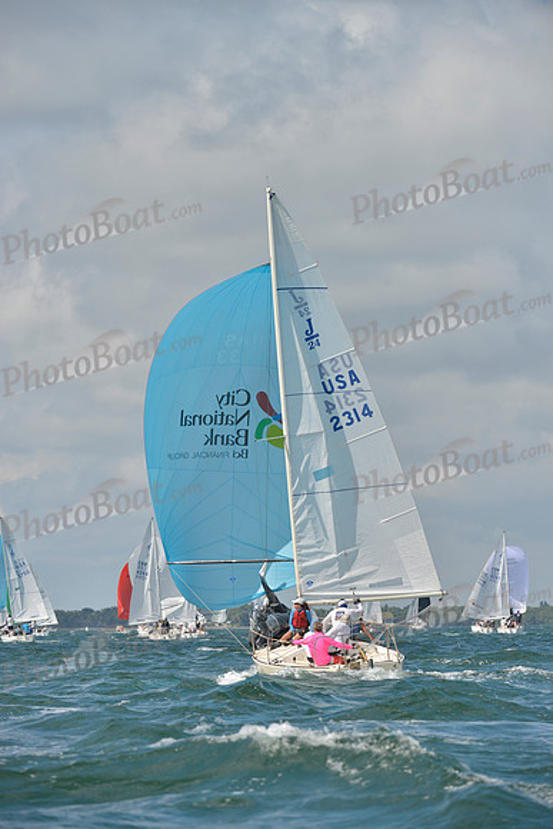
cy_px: 414
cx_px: 276
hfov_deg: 6.9
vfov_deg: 10.3
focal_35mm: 200
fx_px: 4605
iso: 200
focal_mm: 200
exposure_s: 1/1250
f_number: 6.3
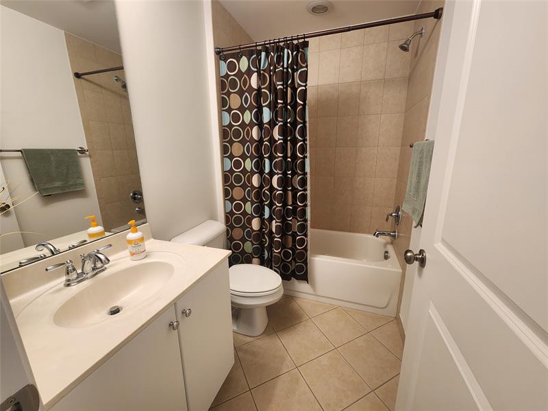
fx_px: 206
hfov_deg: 106.2
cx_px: 274
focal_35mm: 13
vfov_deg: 89.9
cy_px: 206
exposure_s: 1/60
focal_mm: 2.2
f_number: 2.2
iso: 250
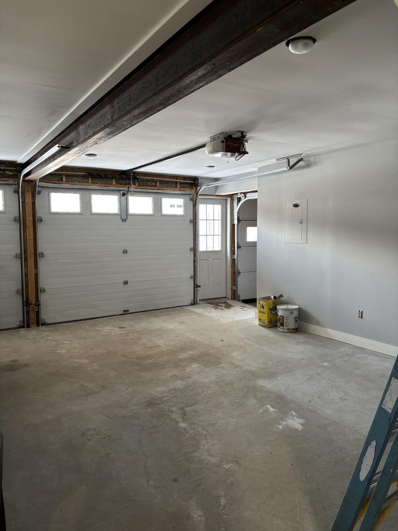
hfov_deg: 53.1
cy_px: 266
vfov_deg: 67.3
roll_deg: +0.0
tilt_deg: -4.3
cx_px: 199
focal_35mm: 26
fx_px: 399
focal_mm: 5.96
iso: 320
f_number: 1.6
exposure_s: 1/60
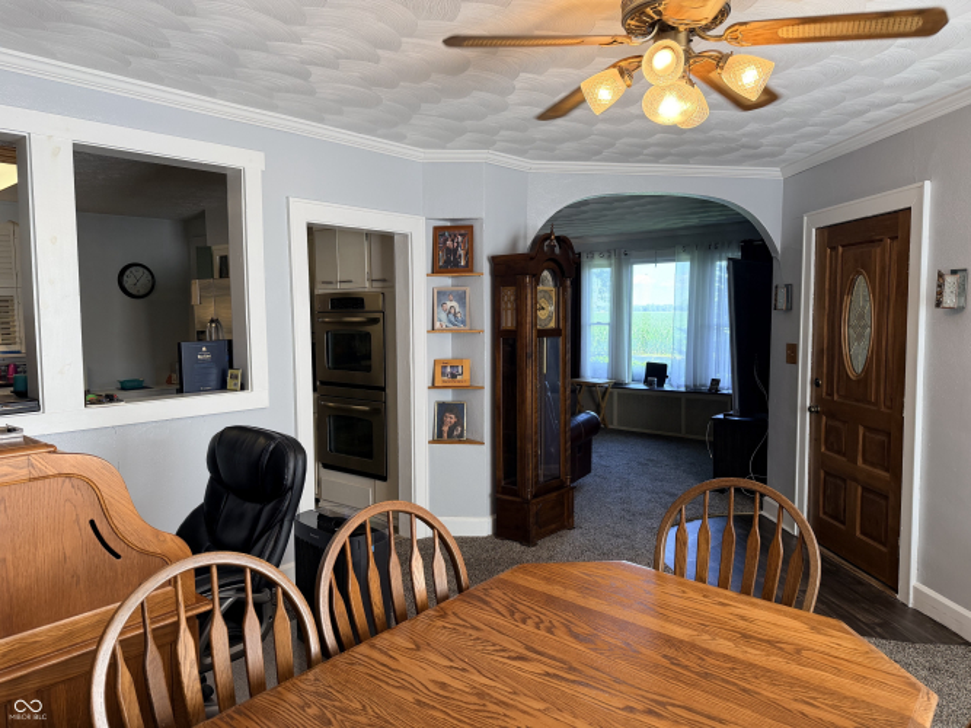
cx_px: 486
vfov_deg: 56.8
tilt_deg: -4.4
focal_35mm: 24
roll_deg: +0.4
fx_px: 673
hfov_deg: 71.6
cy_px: 364
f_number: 1.78
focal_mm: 6.76
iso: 125
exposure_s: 1/142
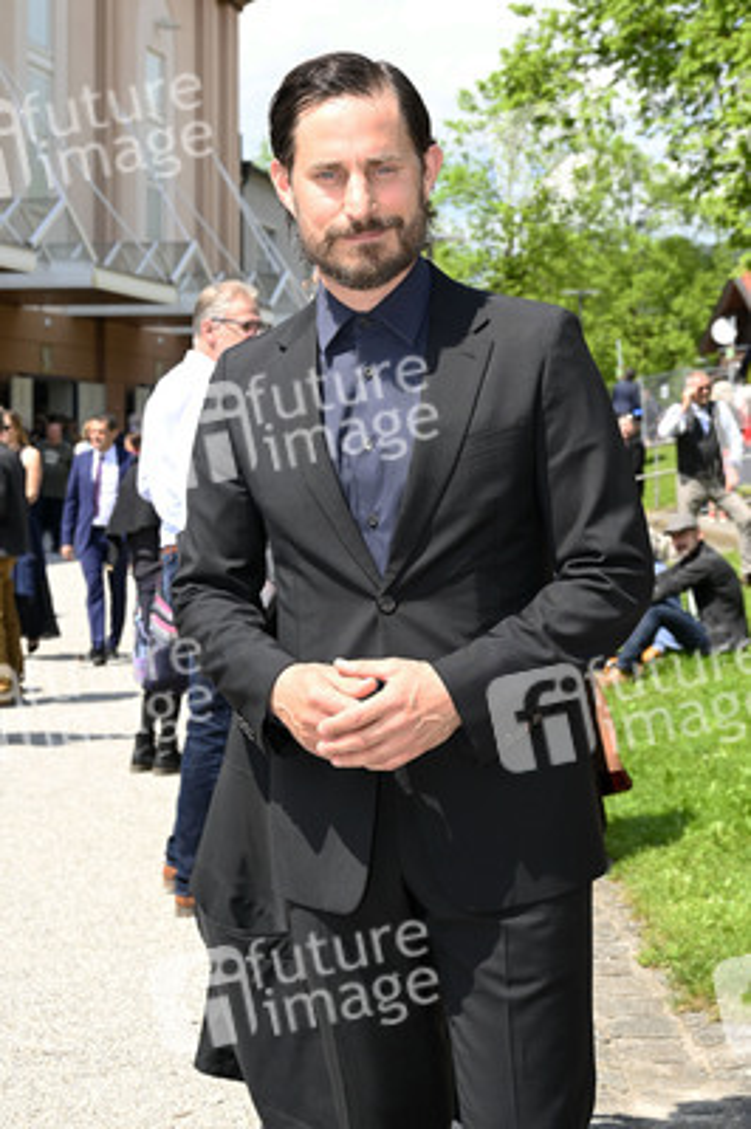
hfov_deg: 26.4
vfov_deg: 38.9
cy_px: 564
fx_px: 1599
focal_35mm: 51
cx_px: 376
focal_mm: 51
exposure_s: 1/125
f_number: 8
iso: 125
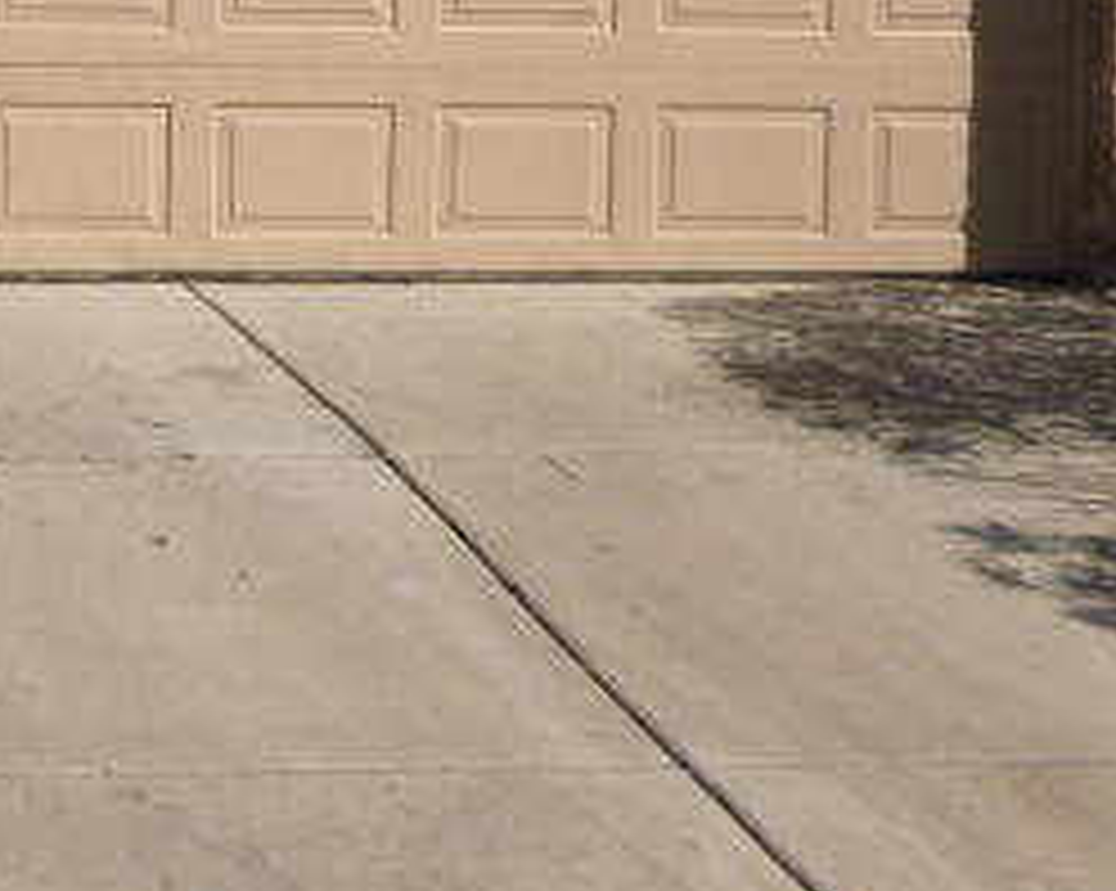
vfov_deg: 11.1
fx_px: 4521
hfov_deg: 13.6
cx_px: -279
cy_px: -158
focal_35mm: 137
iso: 100
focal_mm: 6.1
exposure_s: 1/200
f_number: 11
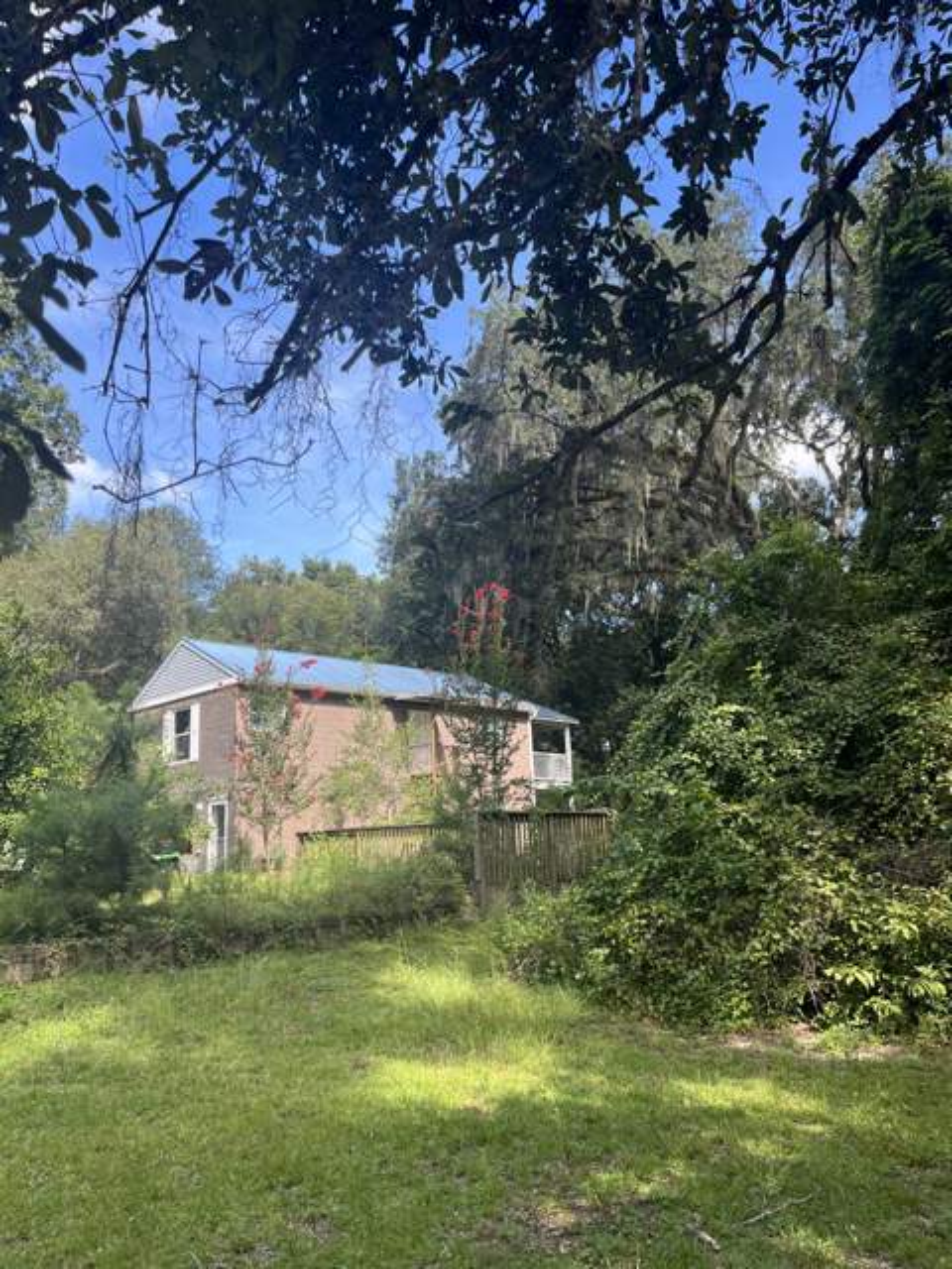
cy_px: 634
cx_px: 476
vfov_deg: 67.3
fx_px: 953
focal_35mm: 26
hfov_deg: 53.1
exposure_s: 1/727
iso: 50
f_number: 1.6
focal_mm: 5.1
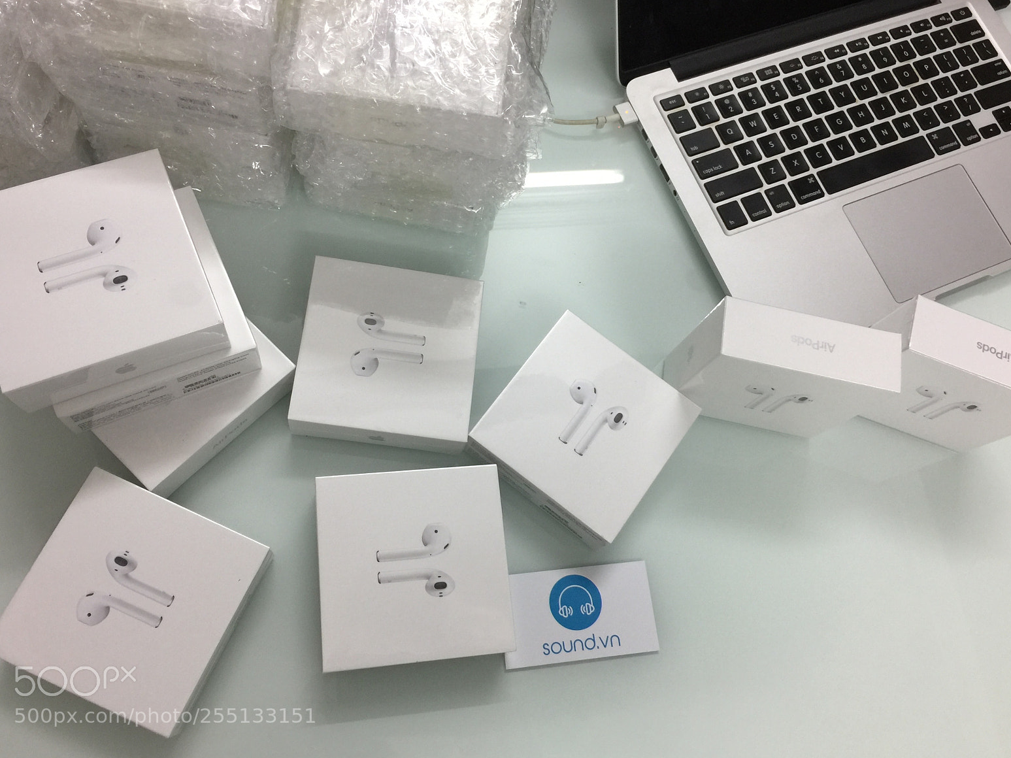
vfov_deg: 46.8
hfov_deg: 60.0
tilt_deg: -69.5
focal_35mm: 30
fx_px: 876
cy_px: 375
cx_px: 497
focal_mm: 4.15
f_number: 2.2
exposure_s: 1/17
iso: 50
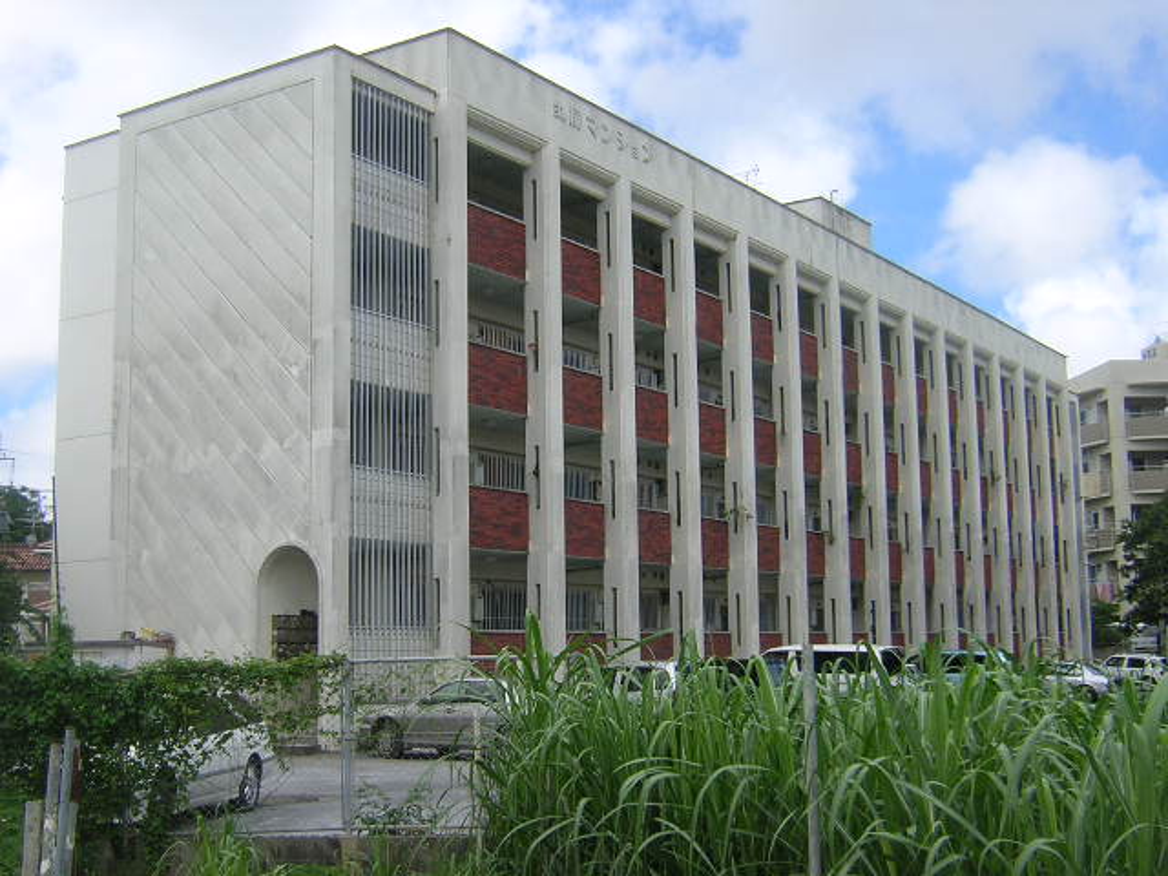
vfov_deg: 33.6
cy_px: 438
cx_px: 584
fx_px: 1451
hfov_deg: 43.9
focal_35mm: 43
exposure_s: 1/206
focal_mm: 5.6
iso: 100
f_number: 5.6
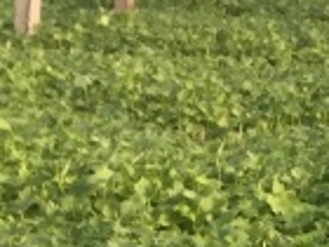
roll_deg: -1.9
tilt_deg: -17.1
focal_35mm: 221
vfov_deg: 6.4
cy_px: 603
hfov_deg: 8.8
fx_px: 2100
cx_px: -92
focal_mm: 4.15
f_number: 2.2
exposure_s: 1/732
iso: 32
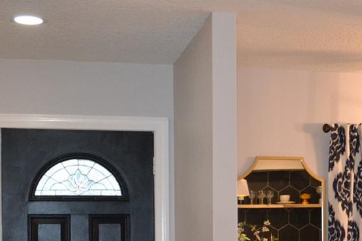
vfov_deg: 17.1
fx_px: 784
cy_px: 239
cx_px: 297
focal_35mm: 78
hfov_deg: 25.5
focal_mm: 18
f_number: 3.5
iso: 1250
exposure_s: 1/60
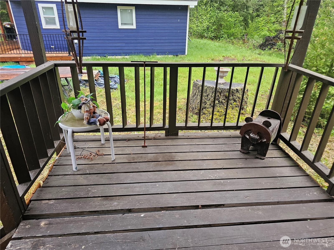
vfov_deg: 58.9
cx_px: 167
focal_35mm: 23
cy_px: 125
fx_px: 222
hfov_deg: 73.9
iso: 160
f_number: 1.7
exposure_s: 1/207
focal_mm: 6.3
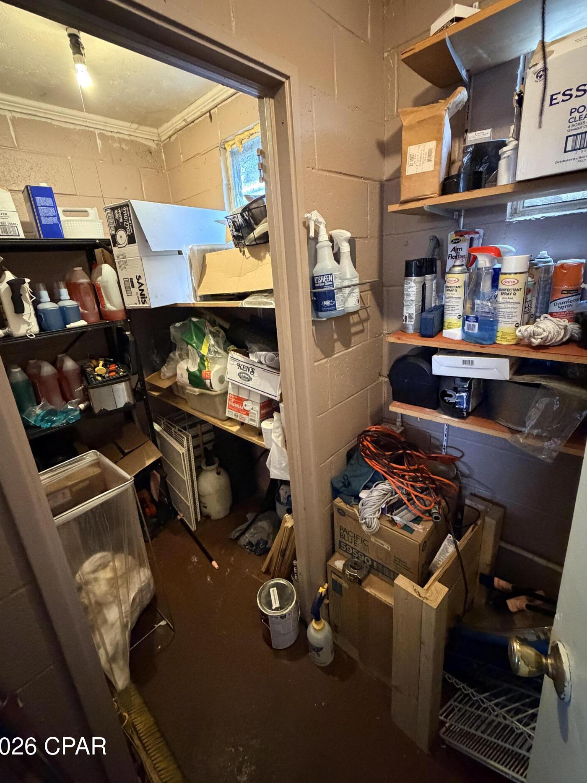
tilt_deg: -16.8
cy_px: 365
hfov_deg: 81.7
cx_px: 280
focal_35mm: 15
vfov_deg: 98.0
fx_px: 339
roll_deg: +4.9
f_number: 2.2
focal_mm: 2.22
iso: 1250
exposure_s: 1/40
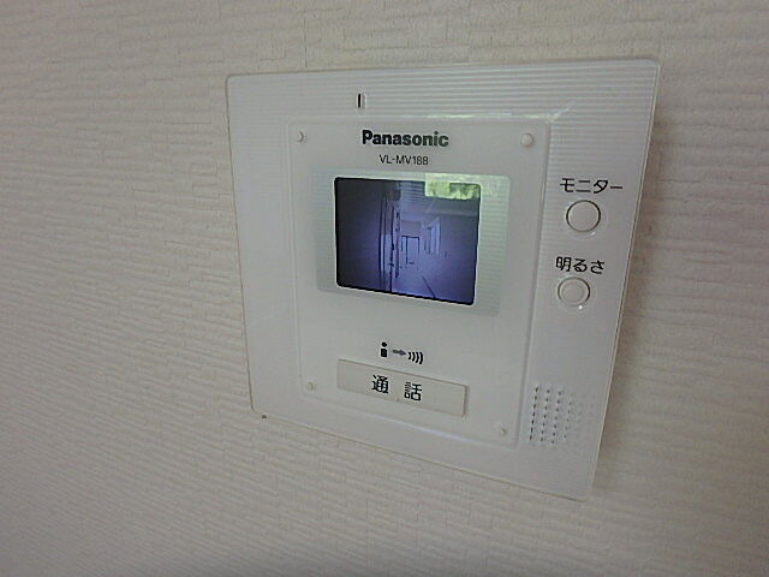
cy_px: 288
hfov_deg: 79.0
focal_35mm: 21
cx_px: 384
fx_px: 467
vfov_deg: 63.4
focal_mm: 3.7
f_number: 3.5
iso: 200
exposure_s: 1/40
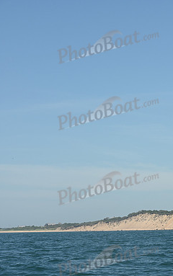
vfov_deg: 19.3
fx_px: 813
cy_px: 139
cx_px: 197
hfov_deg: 11.9
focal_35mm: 108
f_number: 8
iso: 320
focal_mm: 70
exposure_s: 1/1000
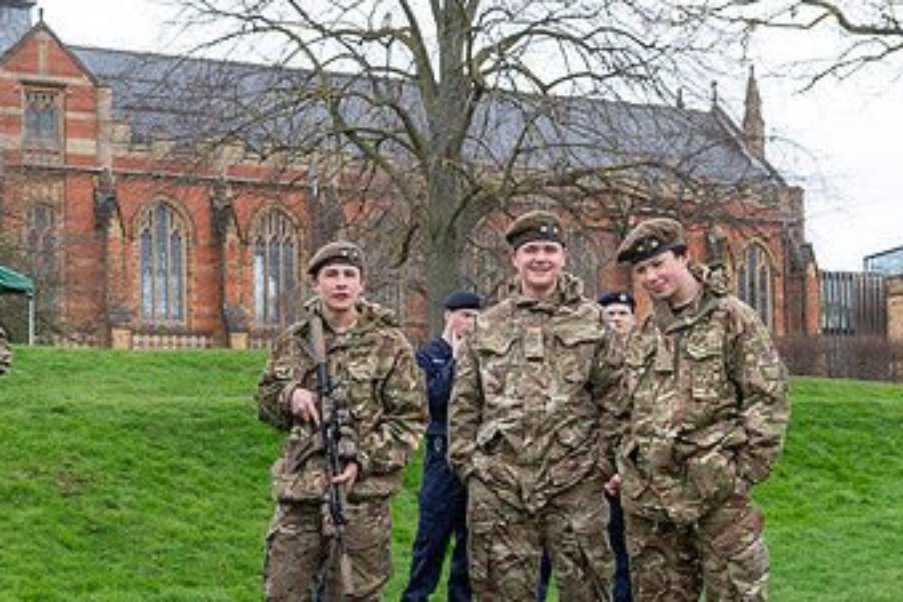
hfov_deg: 26.3
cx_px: 229
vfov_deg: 17.8
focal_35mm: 76
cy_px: 485
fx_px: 1906
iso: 400
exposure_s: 1/250
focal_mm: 38
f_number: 7.1
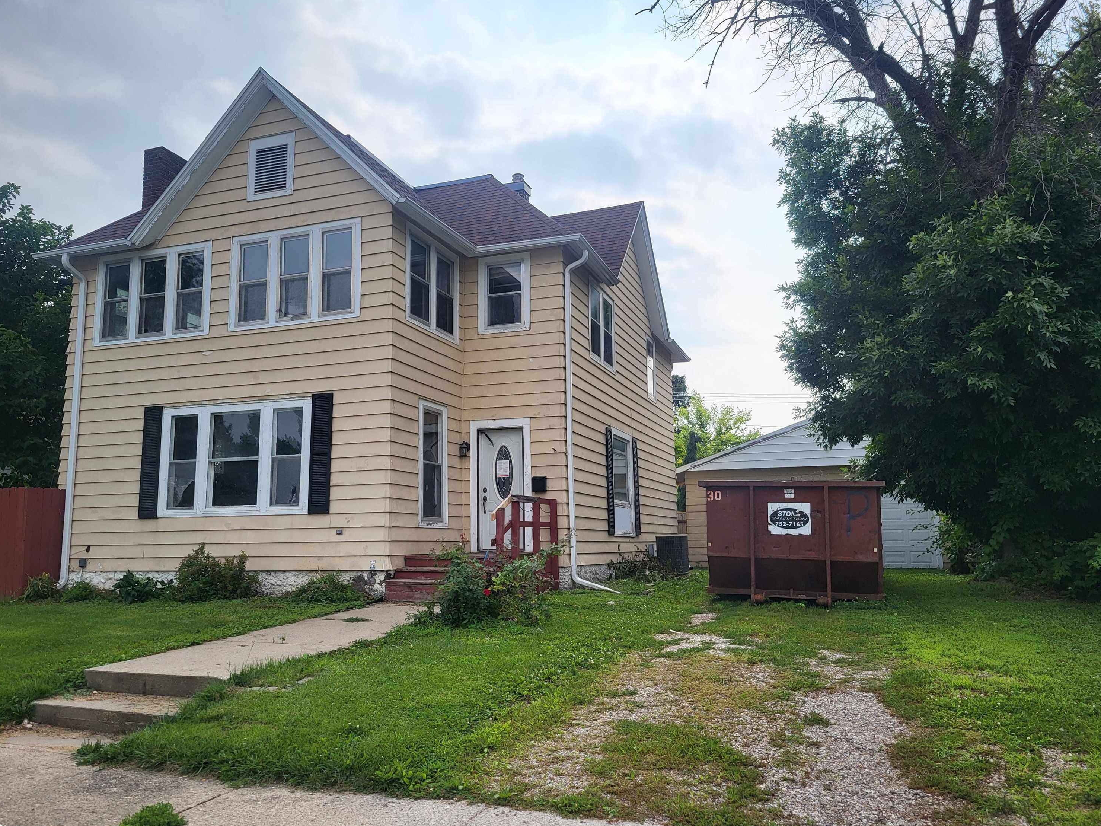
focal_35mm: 27
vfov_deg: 51.4
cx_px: 546
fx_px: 859
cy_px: 420
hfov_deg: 65.3
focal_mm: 5.4
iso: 40
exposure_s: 1/3100
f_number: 1.8
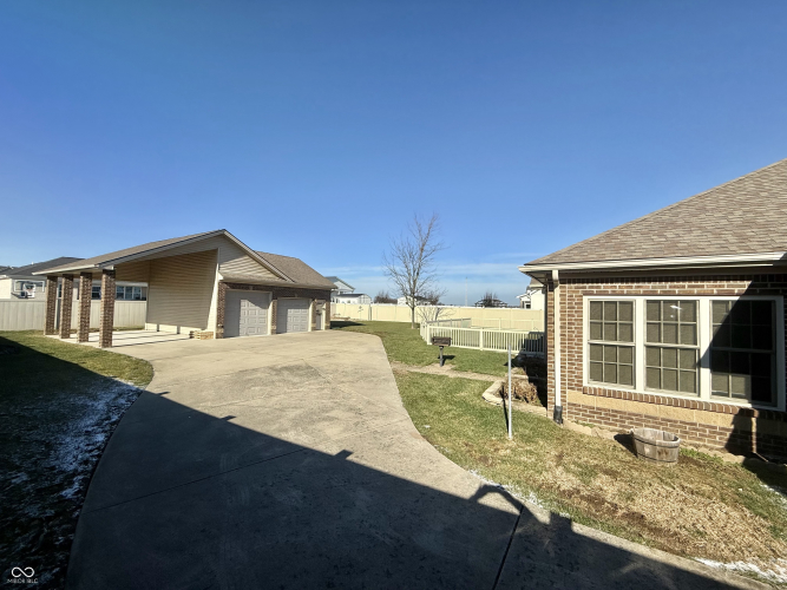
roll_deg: -1.7
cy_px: 295
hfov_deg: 102.1
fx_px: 318
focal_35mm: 14
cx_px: 394
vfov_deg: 85.7
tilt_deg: +2.5
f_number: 2.2
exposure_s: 1/3460
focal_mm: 2.22
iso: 50
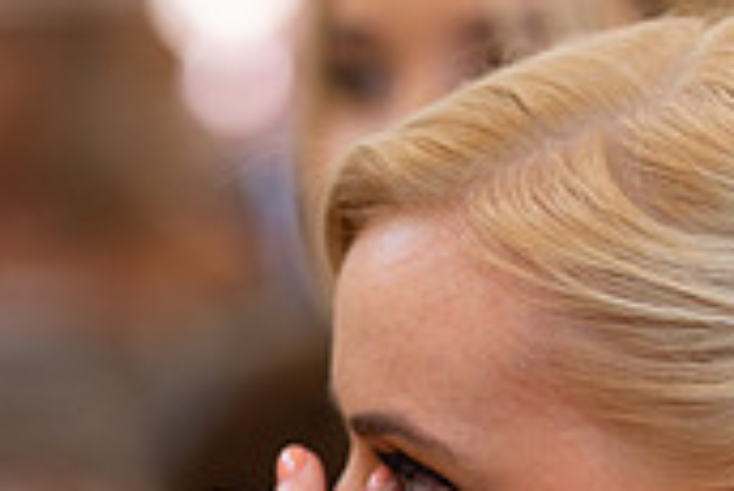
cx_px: 427
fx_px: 5836
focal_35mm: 286
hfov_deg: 7.2
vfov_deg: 4.8
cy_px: 431
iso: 640
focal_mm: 85
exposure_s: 1/160
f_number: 2
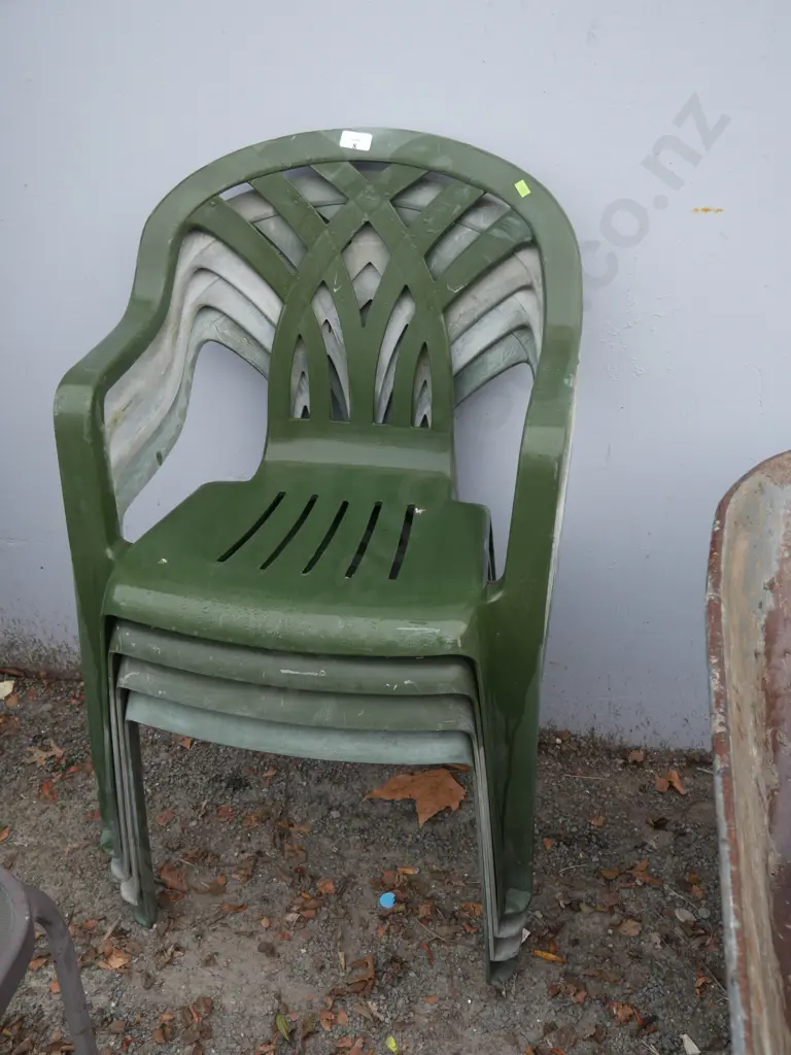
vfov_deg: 54.0
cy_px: 528
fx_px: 1036
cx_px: 396
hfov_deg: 41.8
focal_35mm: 34
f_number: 4
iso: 200
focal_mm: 17
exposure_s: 1/125
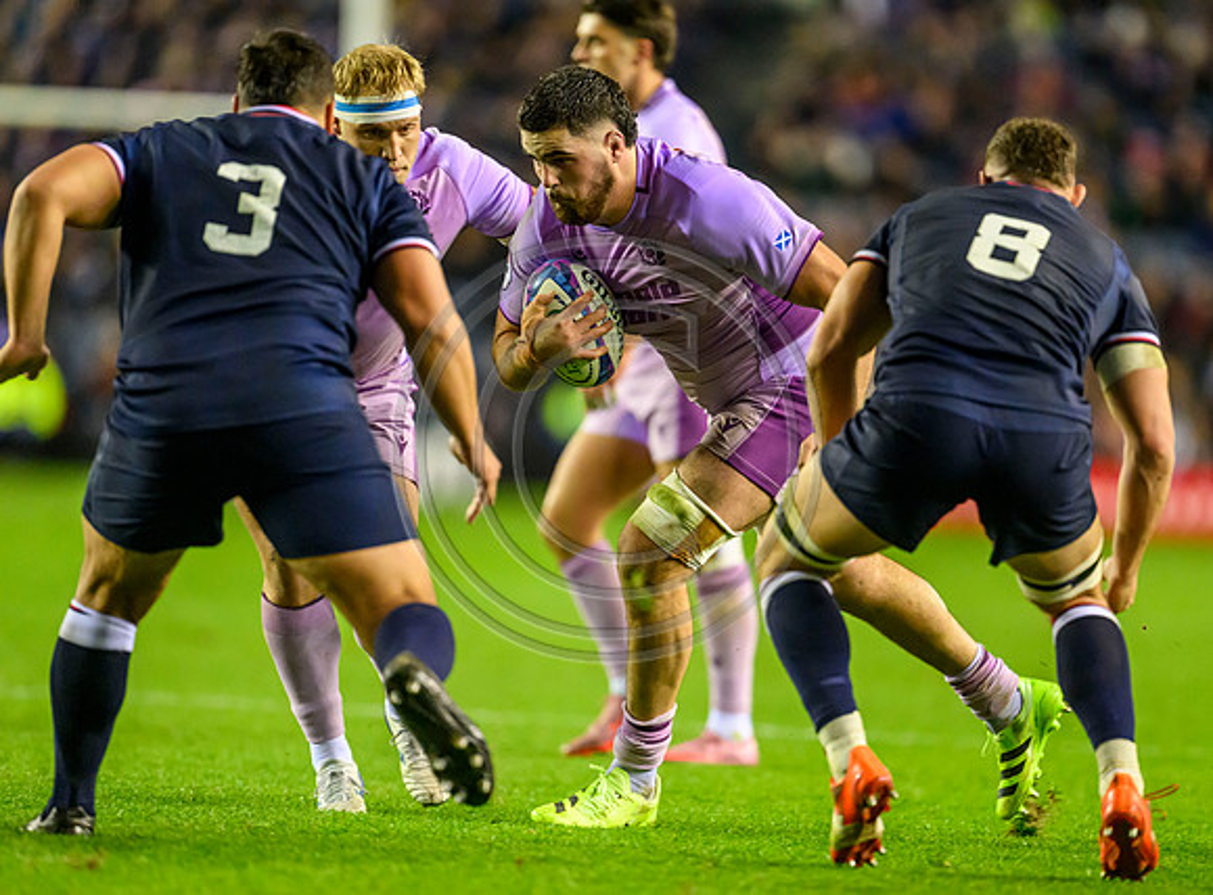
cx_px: 721
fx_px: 16002
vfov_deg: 3.2
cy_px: 480
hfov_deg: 4.3
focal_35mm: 459
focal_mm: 400
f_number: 2.8
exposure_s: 1/1250
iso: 8000
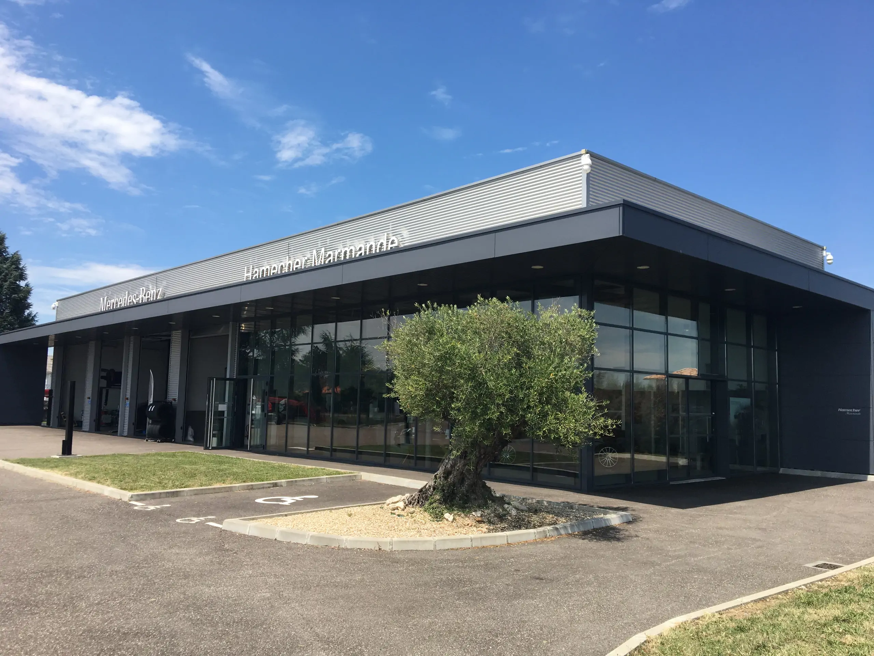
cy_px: 328
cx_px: 437
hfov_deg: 61.7
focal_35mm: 29
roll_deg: -0.8
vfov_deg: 48.2
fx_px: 732
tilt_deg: +5.6
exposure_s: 1/1399
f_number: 2.2
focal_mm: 4.15
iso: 25
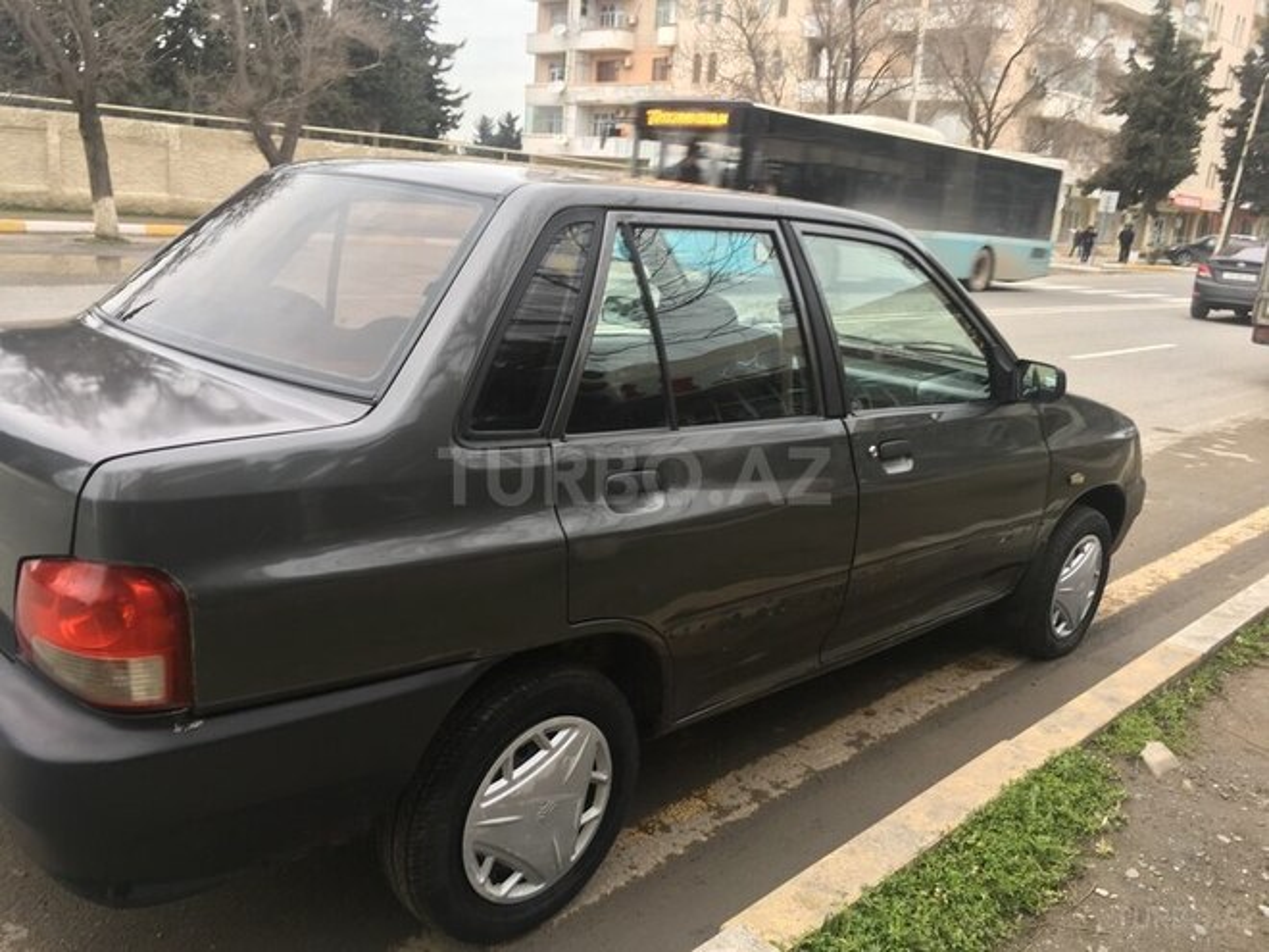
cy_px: 476
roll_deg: -4.3
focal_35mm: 29
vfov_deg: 48.2
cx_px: 634
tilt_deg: -14.4
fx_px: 1063
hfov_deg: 61.7
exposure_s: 1/50
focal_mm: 4.15
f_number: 2.2
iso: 25
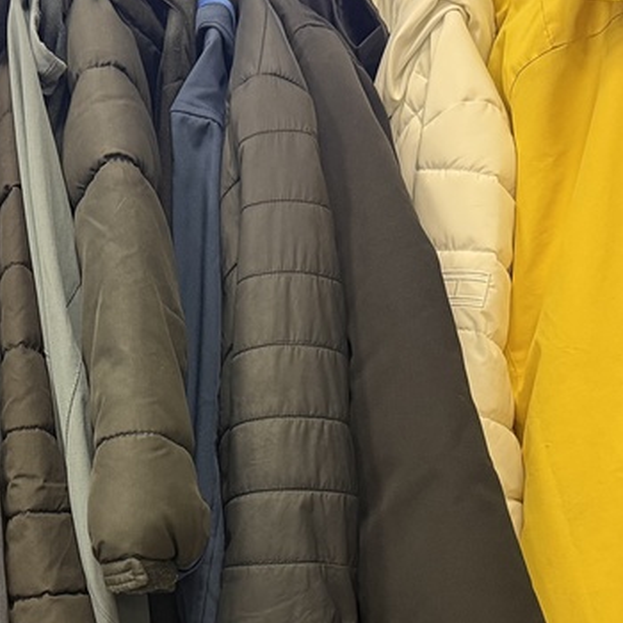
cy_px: 511
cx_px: 43
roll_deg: +2.0
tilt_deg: -14.2
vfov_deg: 27.1
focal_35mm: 62
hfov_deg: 26.6
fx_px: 1262
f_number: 1.78
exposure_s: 1/60
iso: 400
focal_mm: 6.76
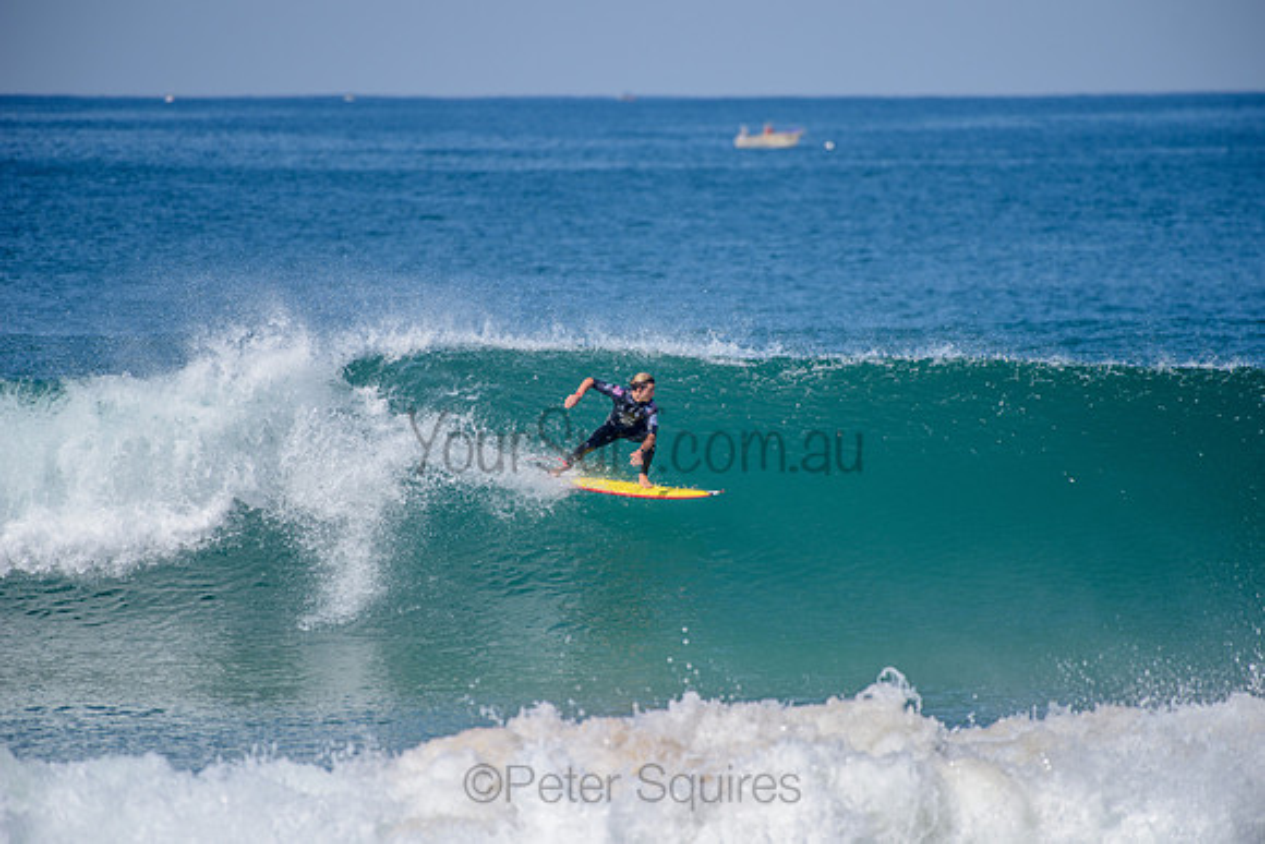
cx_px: 632
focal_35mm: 500
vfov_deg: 2.8
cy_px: 422
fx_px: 17573
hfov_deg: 4.1
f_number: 5.6
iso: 160
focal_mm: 500
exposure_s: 1/2000
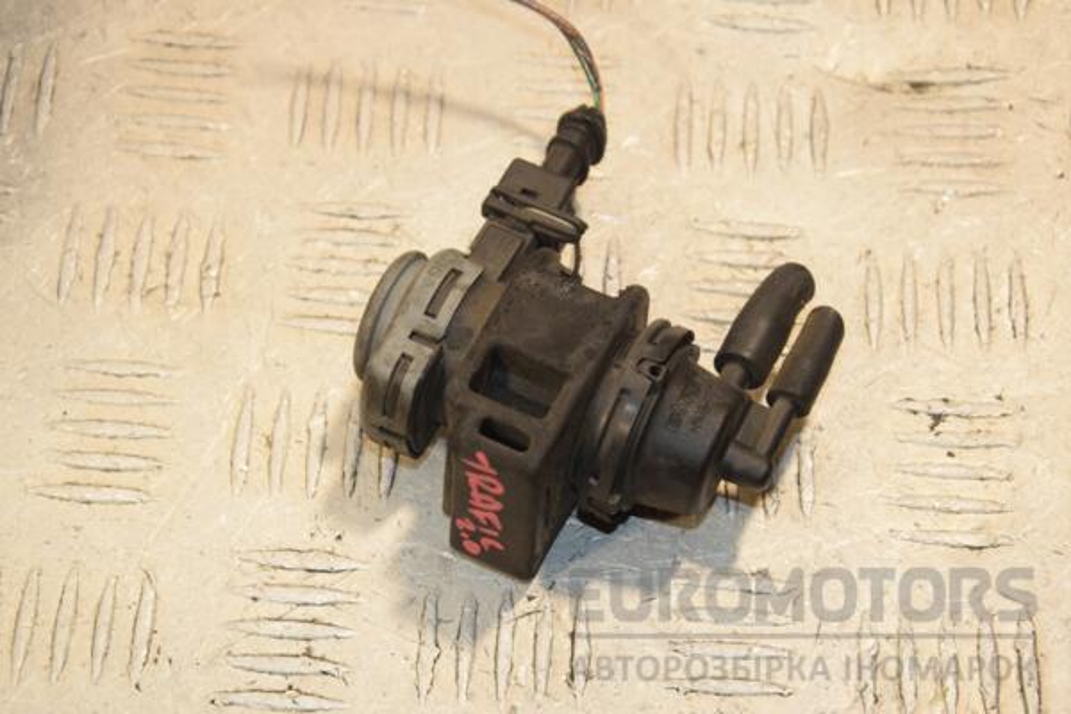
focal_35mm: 87
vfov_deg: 15.7
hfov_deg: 23.4
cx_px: 536
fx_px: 2588
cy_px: 357
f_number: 7.1
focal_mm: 58
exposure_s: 1/200
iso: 800
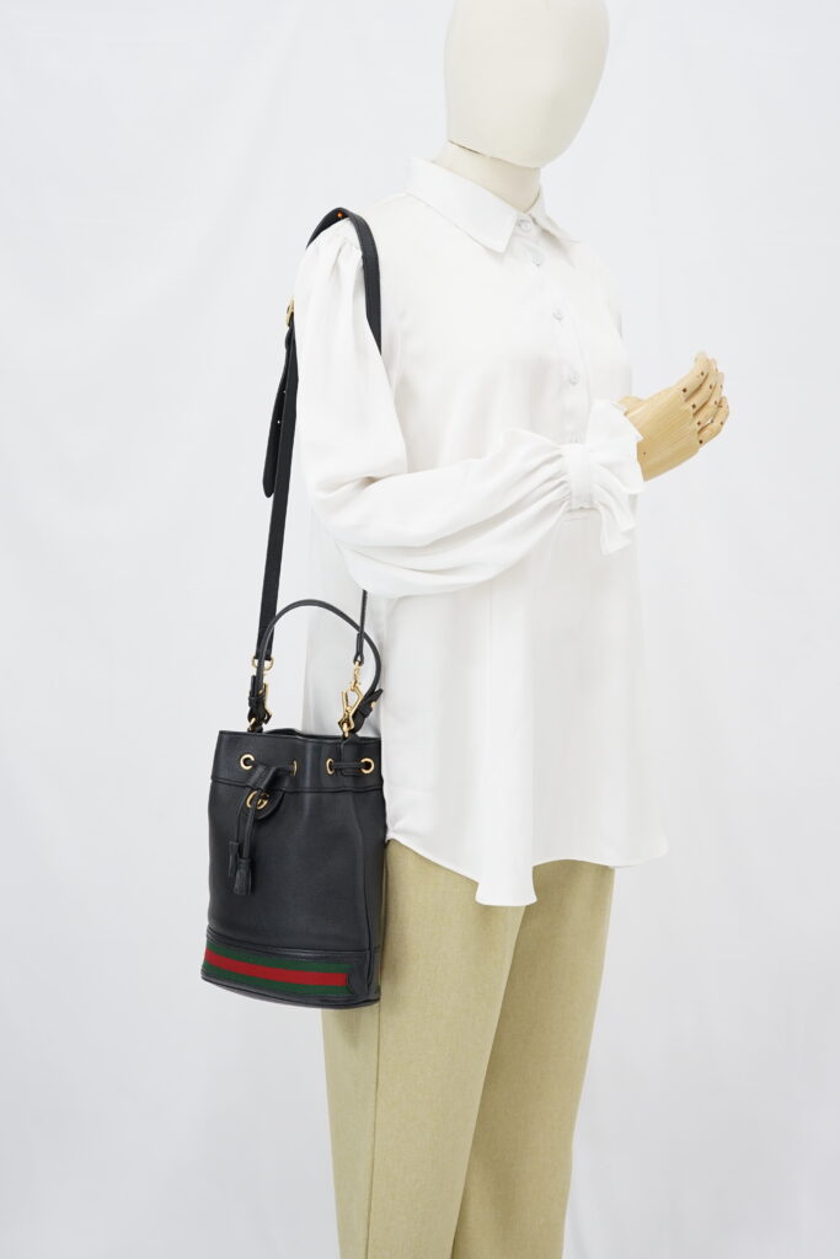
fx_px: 1749
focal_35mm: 50
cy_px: 630
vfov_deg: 39.6
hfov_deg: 27.0
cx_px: 420
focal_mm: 50
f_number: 6.3
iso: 640
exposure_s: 1/8
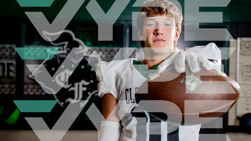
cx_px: 125
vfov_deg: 18.8
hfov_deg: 32.8
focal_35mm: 64
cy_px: 71
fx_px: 426
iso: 100
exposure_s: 1/250
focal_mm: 55
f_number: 4
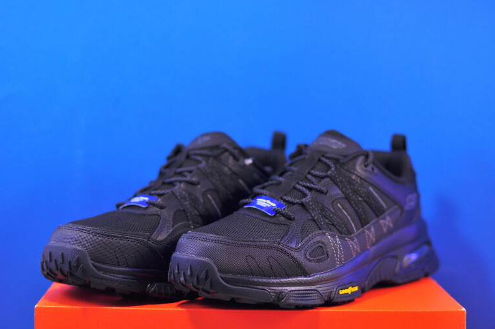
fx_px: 1085
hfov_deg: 25.7
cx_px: 248
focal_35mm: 79
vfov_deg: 17.2
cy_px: 165
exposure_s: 1/320
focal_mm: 50
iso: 250
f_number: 2
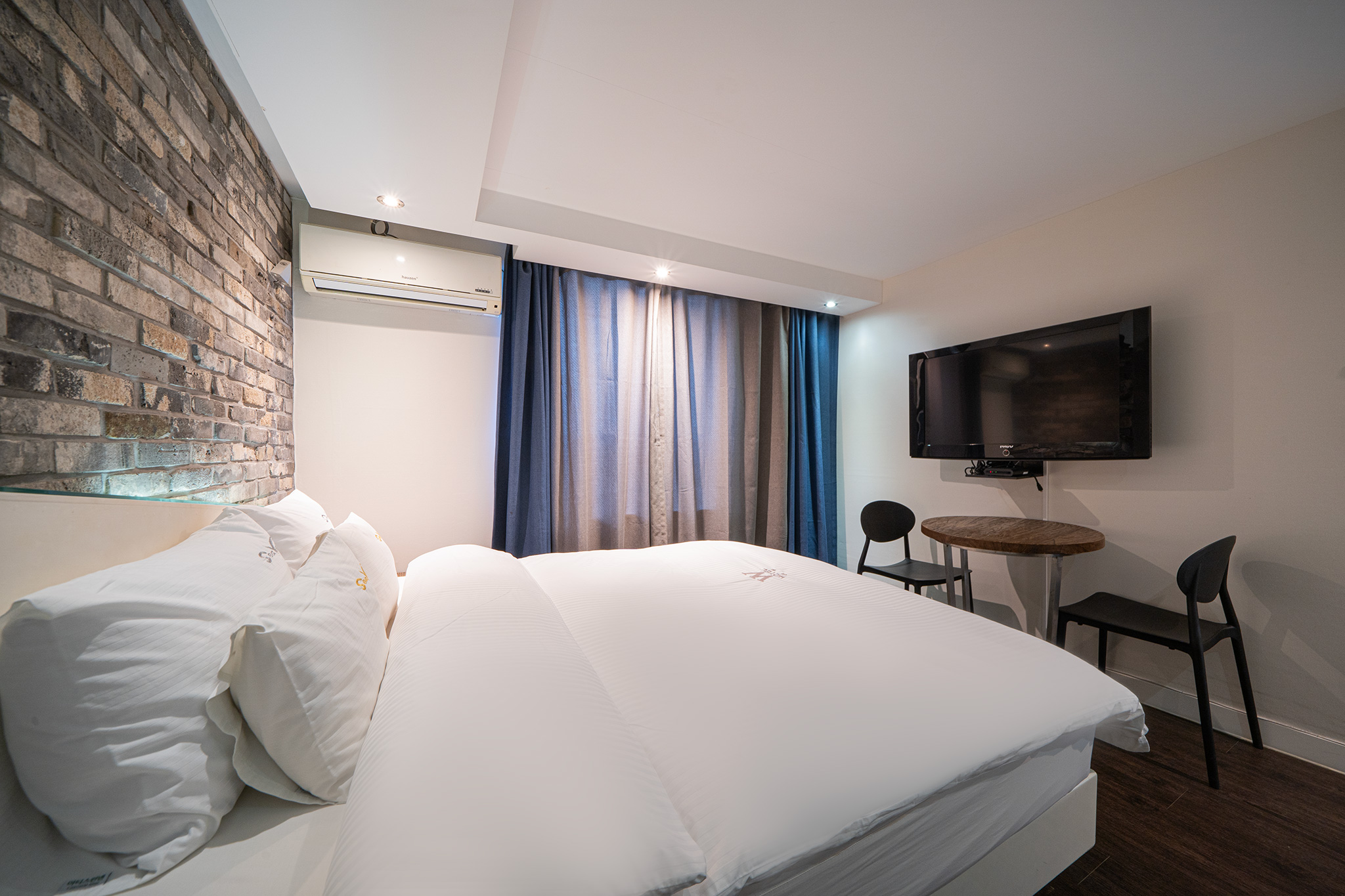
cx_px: 672
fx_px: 448
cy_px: 448
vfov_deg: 90.0
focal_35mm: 12
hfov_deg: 112.6
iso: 200
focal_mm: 12
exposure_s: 2
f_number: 11
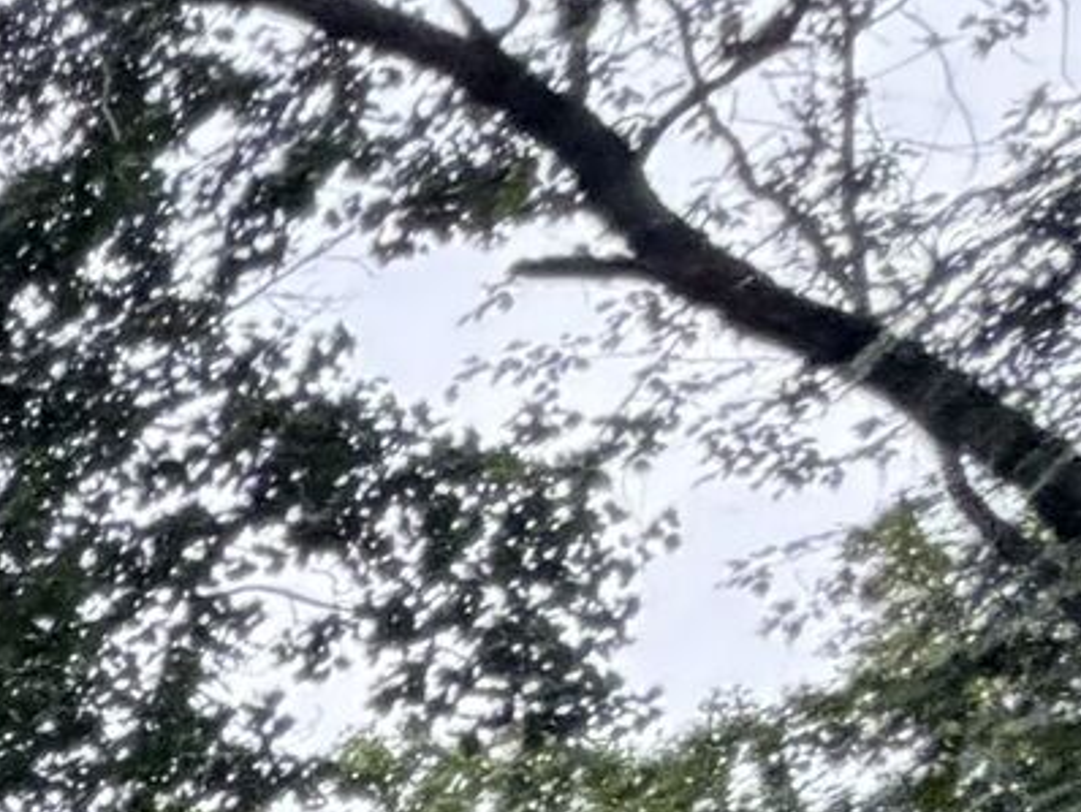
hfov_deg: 10.2
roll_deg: -0.9
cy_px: 2140
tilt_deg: +14.2
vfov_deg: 10.9
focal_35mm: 108
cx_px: -2504
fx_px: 3375
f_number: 2.2
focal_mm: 2.22
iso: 64
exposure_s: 1/502
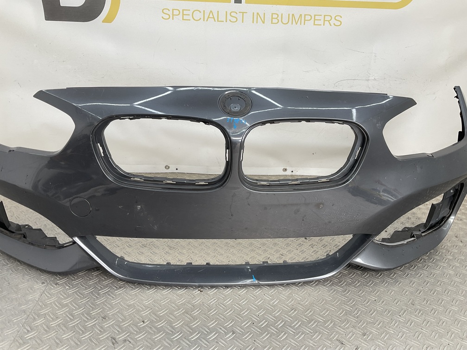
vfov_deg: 48.2
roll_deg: -4.7
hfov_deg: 61.7
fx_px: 391
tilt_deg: -22.2
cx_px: 234
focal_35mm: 29
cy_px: 175
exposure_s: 1/120
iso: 16
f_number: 1.8
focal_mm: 3
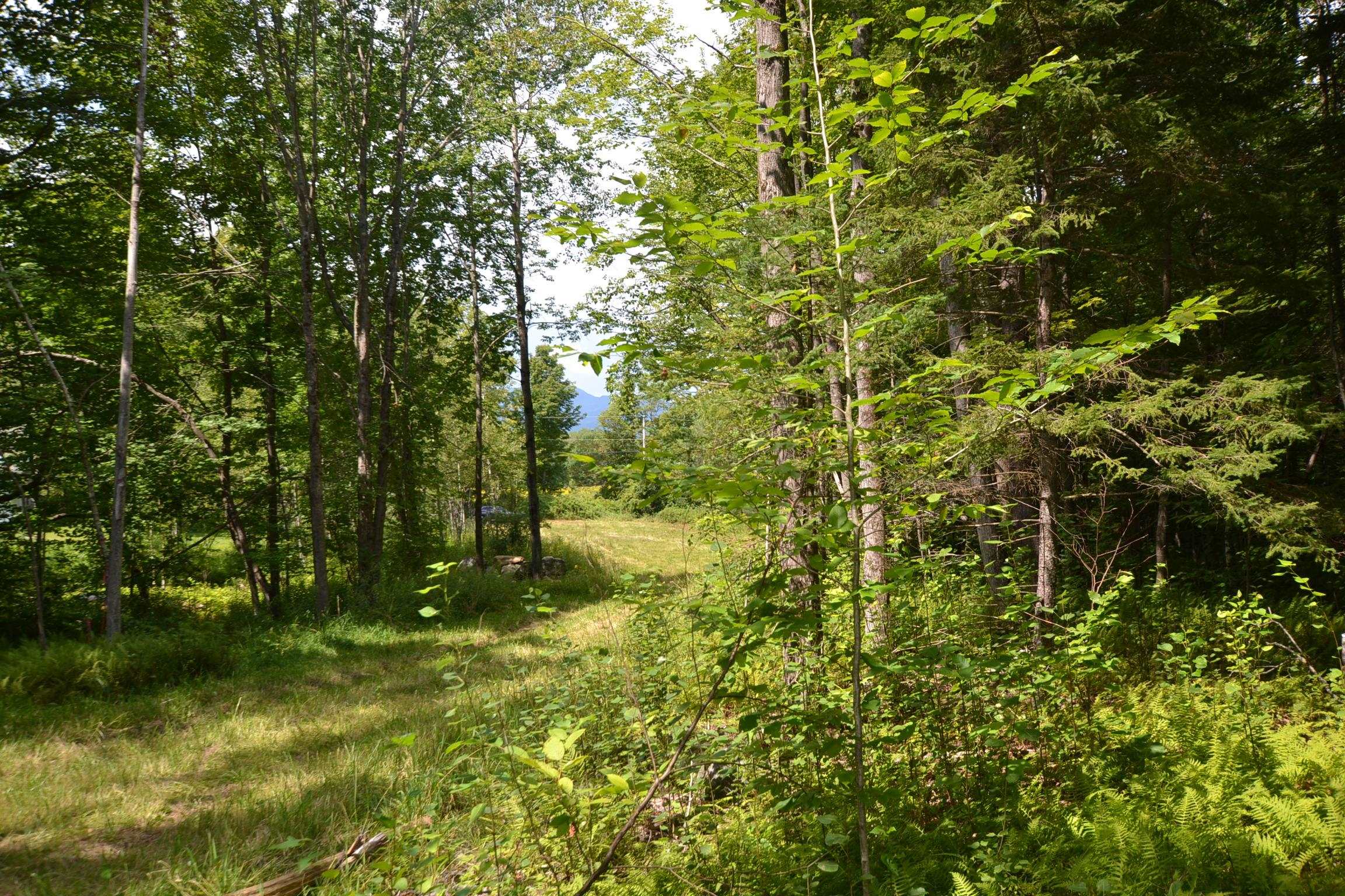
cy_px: 448
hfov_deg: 64.6
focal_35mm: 28
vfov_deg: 45.7
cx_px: 672
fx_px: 1065
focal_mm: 19
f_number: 6.3
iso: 100
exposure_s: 1/200
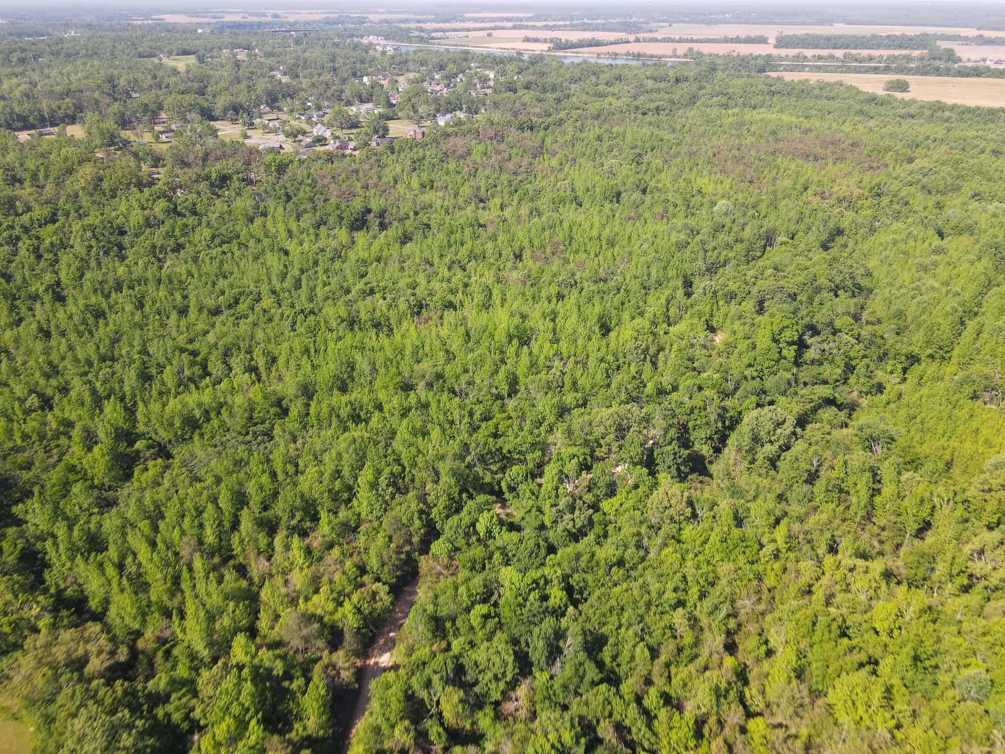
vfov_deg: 56.8
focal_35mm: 24
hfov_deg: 71.6
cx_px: 502
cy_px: 377
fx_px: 697
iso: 100
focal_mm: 4.5
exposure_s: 1/20
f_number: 2.8
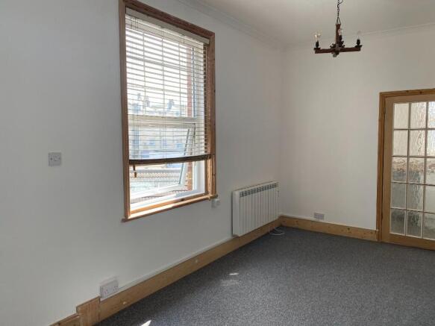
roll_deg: +0.2
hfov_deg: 67.3
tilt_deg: -4.4
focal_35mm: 26
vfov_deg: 53.0
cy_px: 163
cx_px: 218
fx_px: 327
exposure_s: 1/165
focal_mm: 4.25
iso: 32
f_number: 1.8
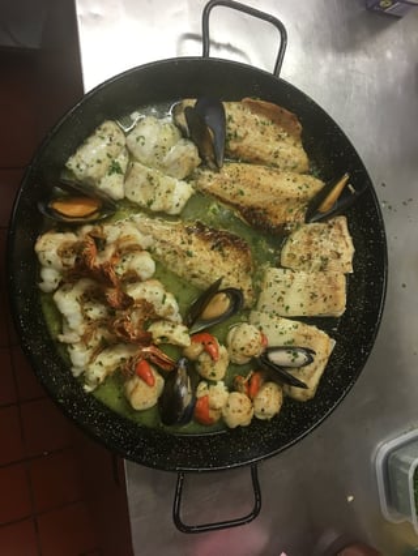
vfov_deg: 61.6
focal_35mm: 29
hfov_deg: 48.3
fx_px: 466
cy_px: 278
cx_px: 209
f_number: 2.2
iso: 64
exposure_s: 1/33
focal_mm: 4.15
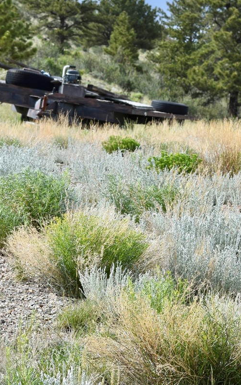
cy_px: 183
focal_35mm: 228
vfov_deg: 9.2
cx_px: 123
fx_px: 2394
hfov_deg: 5.8
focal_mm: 70
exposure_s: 1/400
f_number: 10
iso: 200
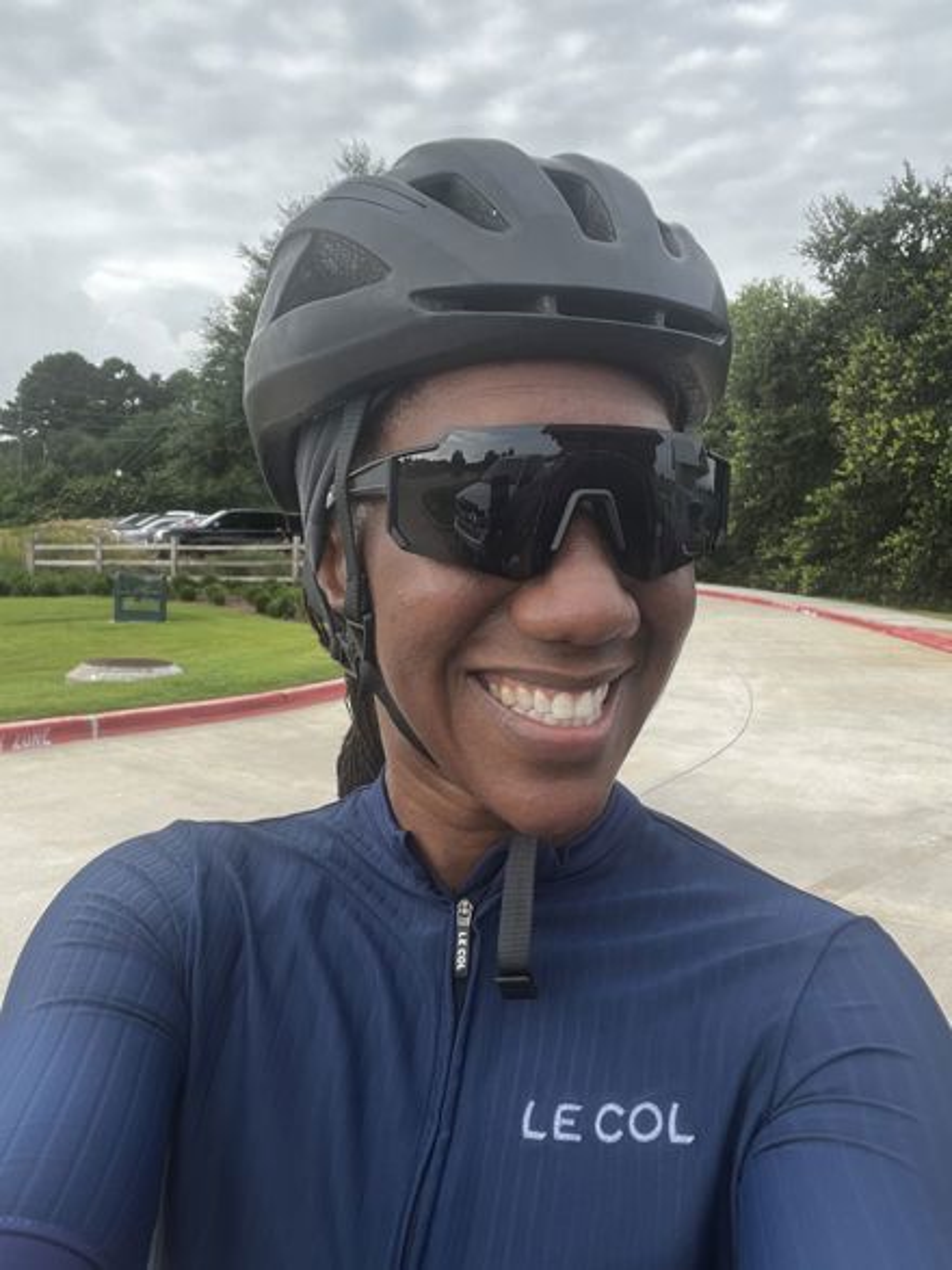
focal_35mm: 30
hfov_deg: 46.8
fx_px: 1100
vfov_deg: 60.0
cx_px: 476
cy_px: 635
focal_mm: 2.71
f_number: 2.2
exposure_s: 1/172
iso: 40
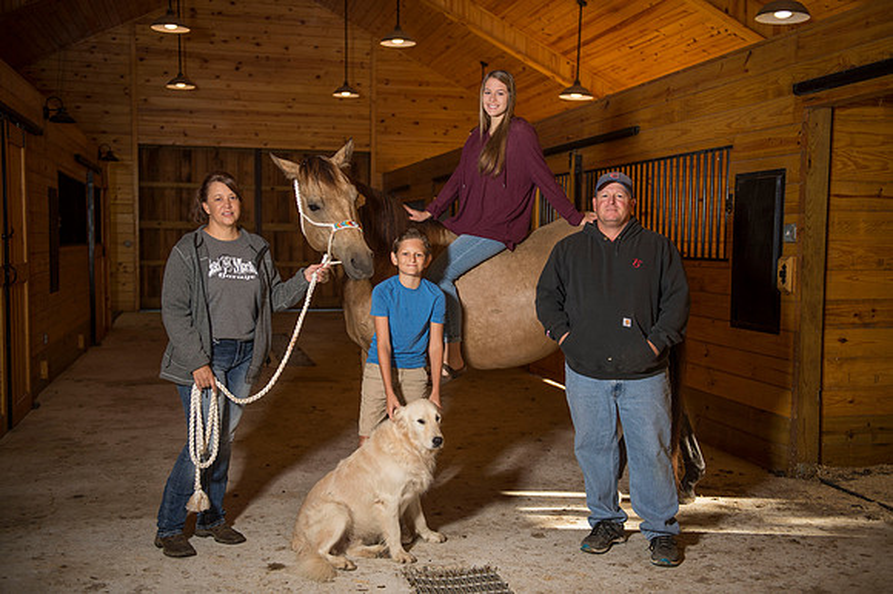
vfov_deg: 33.4
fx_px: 992
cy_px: 297
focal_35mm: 40
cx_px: 446
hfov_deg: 48.5
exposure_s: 1/200
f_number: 2.8
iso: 125
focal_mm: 40
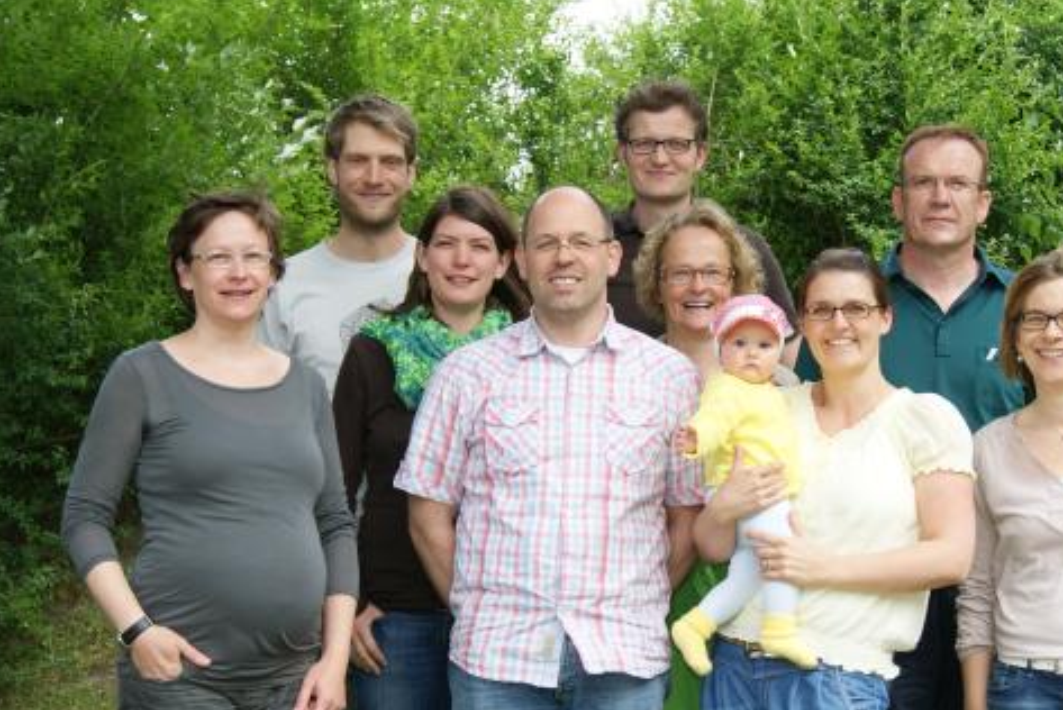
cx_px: 627
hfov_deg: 22.9
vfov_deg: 15.3
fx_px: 2625
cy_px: 527
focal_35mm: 89
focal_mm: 35
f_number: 6.3
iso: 100
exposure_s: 1/160
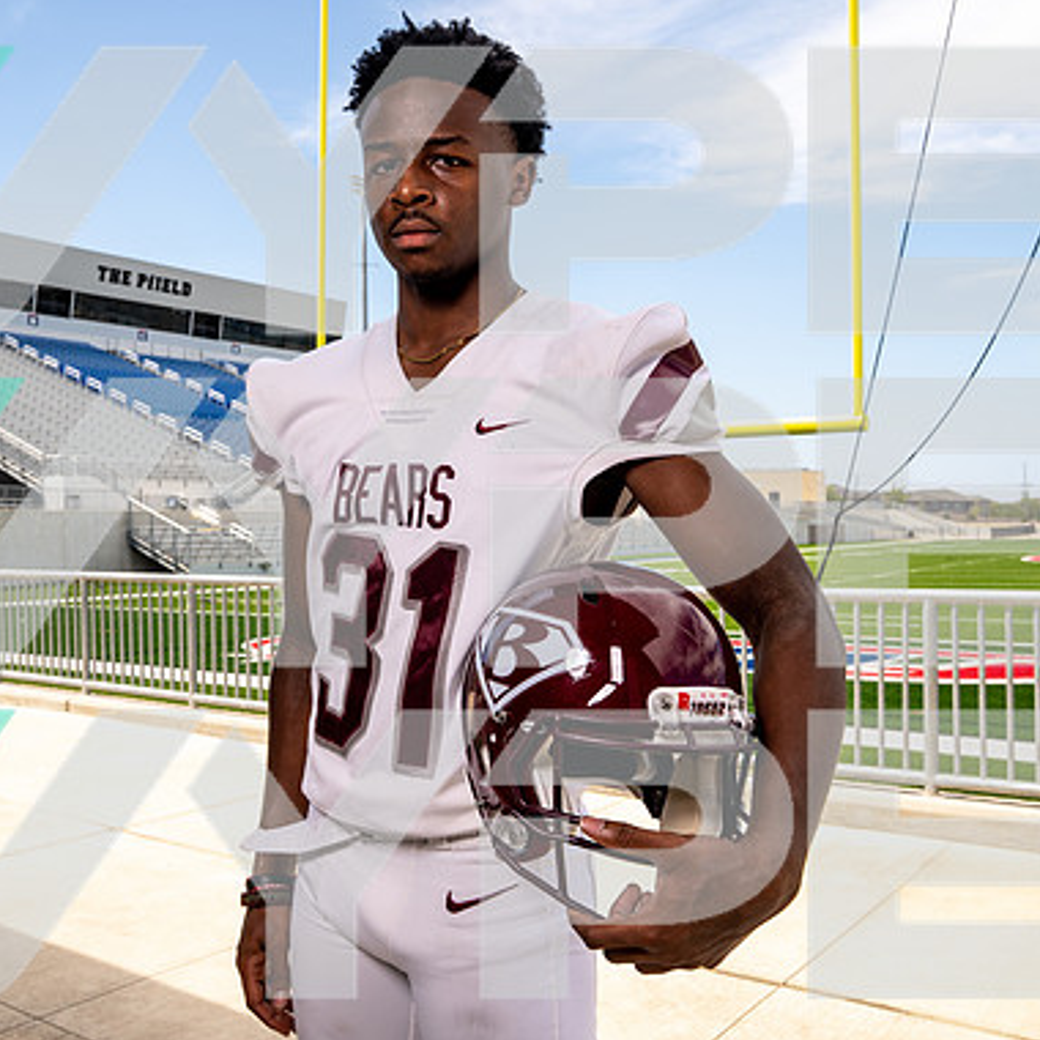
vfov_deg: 47.2
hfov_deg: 47.0
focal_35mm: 35
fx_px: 1190
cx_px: 435
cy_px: 524
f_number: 9
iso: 100
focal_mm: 27
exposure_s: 1/125
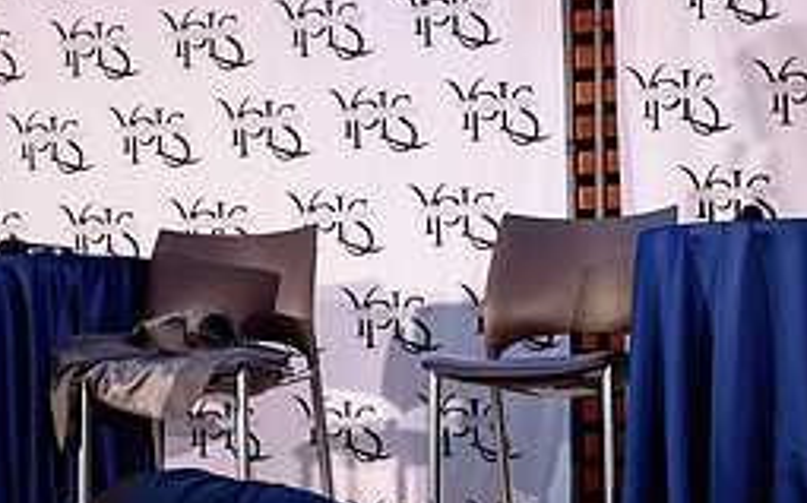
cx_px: 492
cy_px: 301
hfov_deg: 20.6
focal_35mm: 101
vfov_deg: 12.9
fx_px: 2220
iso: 640
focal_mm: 34.5
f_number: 3.2
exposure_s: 1/160
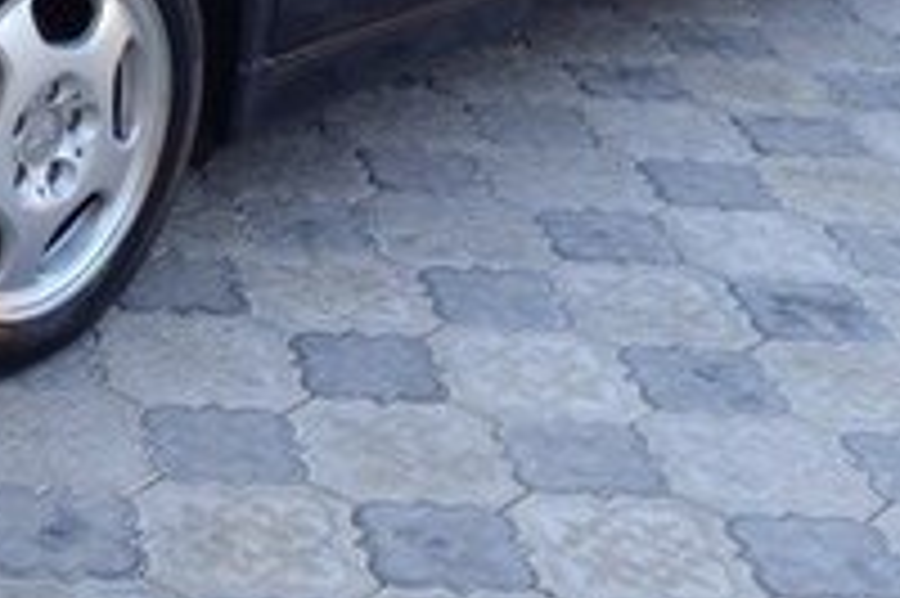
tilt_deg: -15.5
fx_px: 2997
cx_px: -27
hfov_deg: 16.7
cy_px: -272
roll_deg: -1.7
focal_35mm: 120
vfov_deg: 11.0
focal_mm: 4.28
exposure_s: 1/170
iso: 50
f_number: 2.4
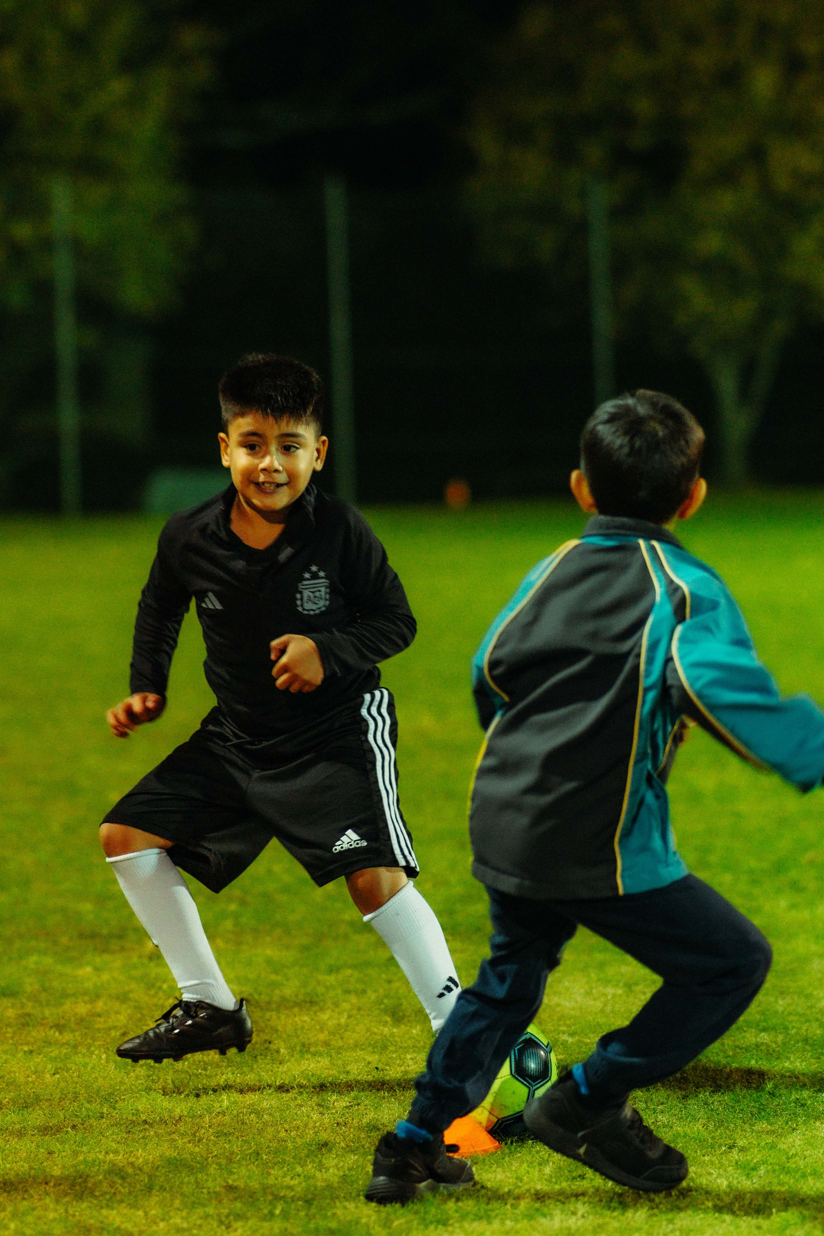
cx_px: 406
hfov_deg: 10.1
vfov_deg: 15.1
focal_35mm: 136
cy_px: 608
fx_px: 4669
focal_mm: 85
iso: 2000
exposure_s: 1/250
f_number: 1.8
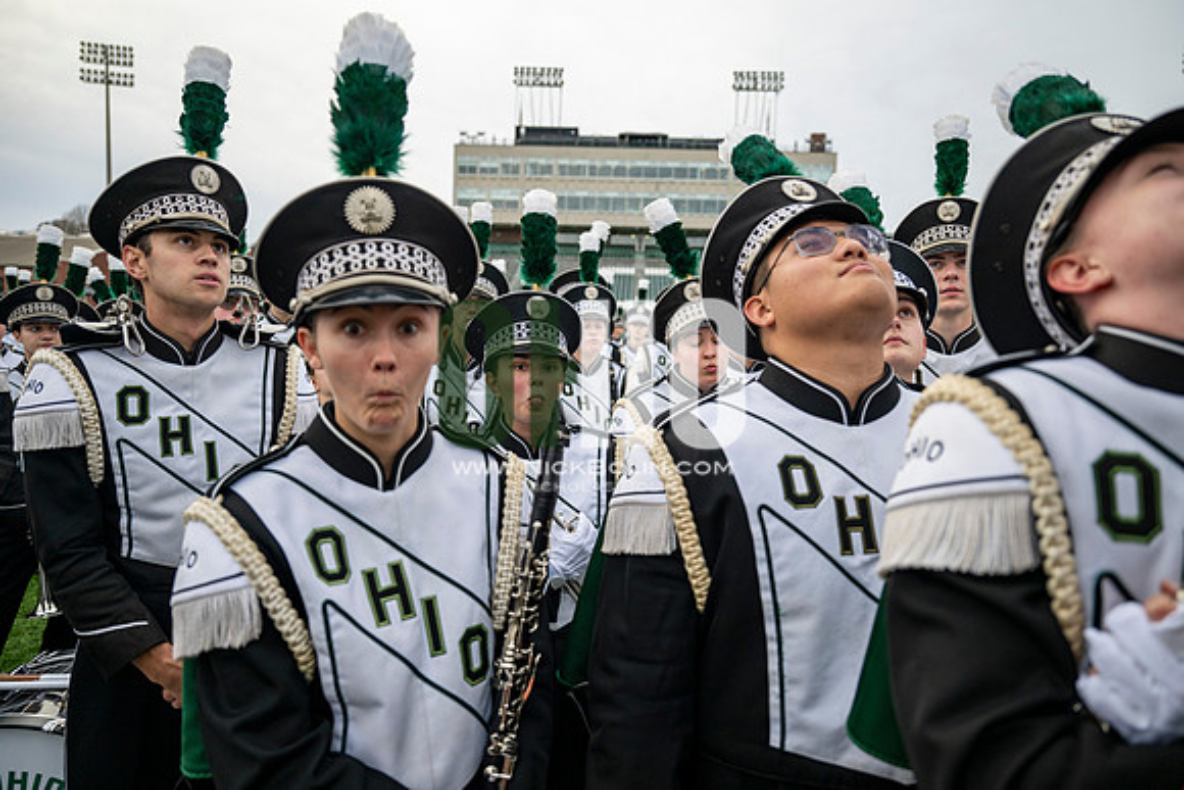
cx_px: 592
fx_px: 789
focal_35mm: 24
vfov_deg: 53.2
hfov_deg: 73.7
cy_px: 395
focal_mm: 24
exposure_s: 1/500
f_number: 2.8
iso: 200
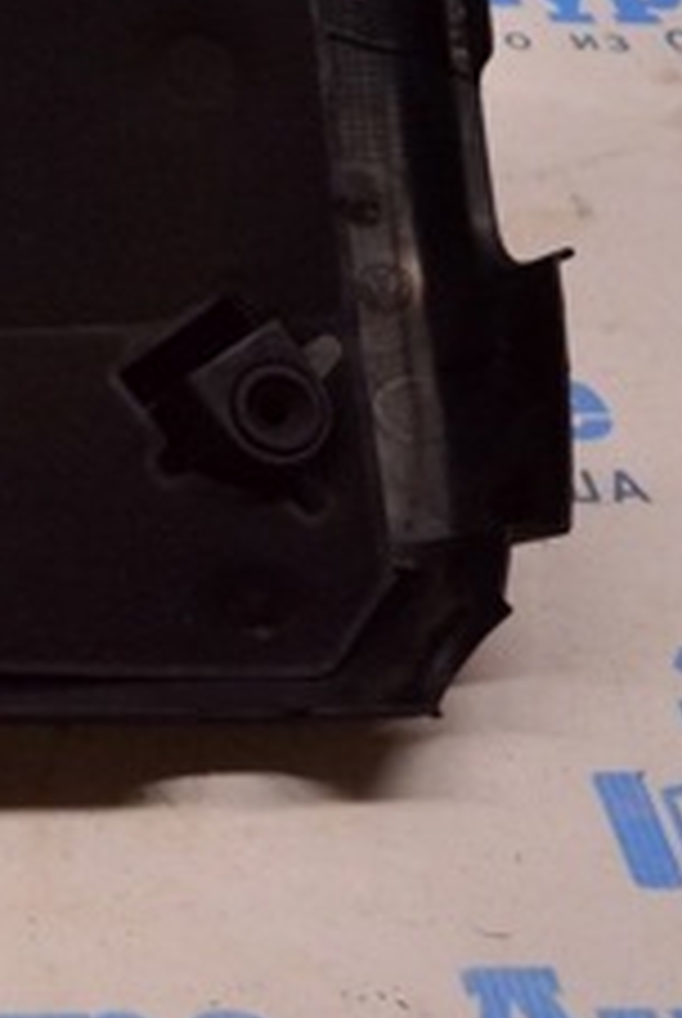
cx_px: -520
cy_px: 285
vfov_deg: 19.3
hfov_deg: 12.0
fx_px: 2986
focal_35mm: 105
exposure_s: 1/400
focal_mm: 25
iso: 1600
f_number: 4
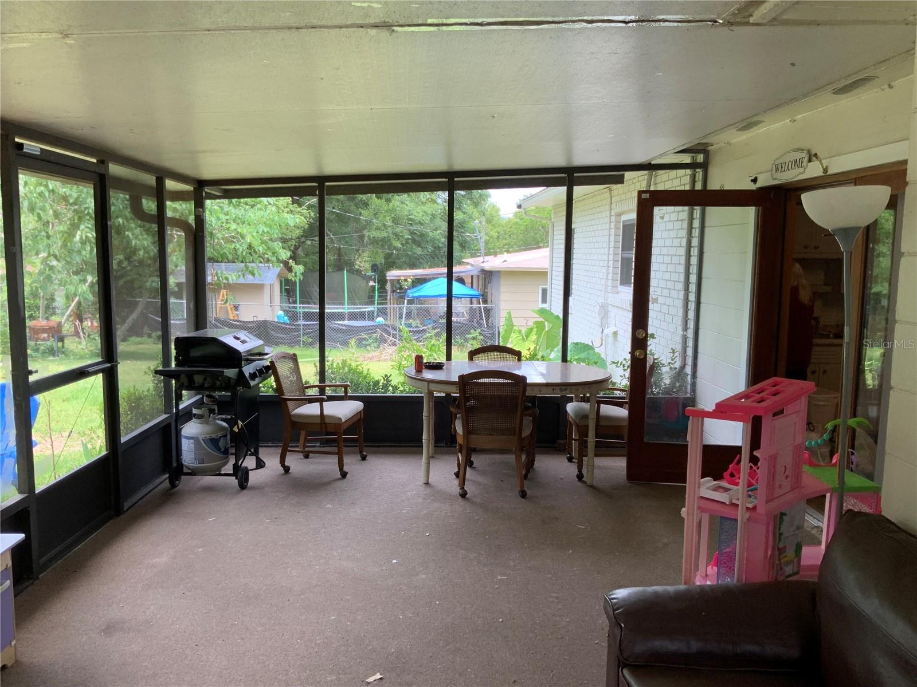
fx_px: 768
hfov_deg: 61.7
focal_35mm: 29
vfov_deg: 48.2
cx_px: 458
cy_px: 344
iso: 25
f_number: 1.8
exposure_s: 1/122
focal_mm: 3
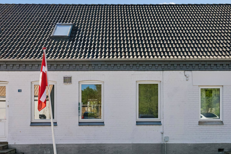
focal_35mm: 33
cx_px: 123
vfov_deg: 39.9
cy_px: 67
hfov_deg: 57.2
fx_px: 212
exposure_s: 1/2500
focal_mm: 16
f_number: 5.6
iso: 400
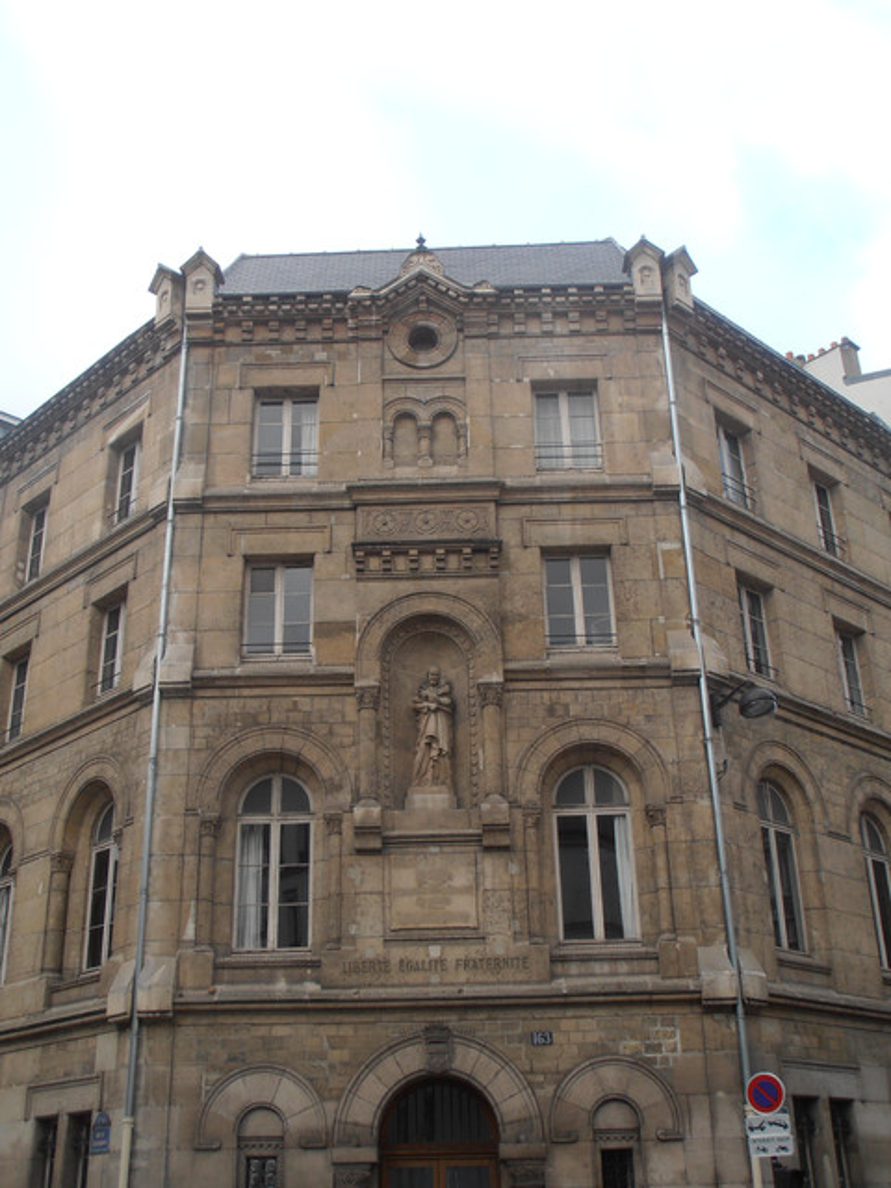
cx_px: 446
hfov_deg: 32.9
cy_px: 594
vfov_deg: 42.9
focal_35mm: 44
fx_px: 1510
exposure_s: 1/160
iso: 80
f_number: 4.2
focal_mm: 7.87
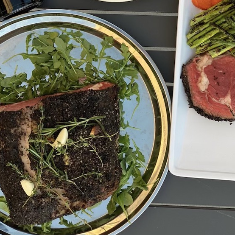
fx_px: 637
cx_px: 106
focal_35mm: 83
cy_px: 28
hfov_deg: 20.9
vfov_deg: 20.5
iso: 40
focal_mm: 6
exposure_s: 1/122
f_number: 2
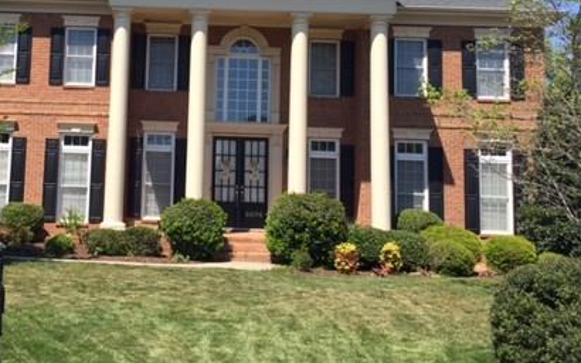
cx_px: 157
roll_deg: -3.1
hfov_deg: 40.8
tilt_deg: +5.3
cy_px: 115
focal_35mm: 48
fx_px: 760
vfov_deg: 26.7
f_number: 2.2
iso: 32
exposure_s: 1/1364
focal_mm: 4.15
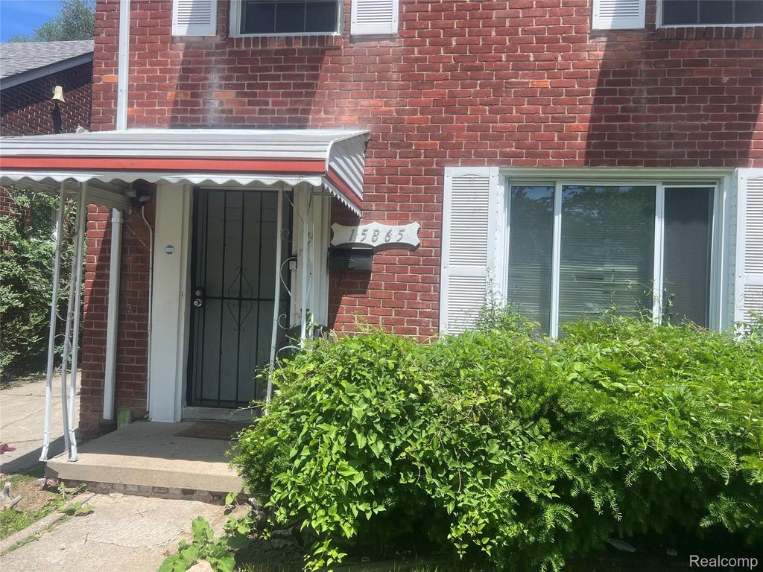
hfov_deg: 67.3
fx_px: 573
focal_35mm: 26
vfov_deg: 53.1
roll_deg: +0.6
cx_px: 382
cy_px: 286
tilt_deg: -0.7
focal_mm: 5.7
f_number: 1.5
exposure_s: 1/2165
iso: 50
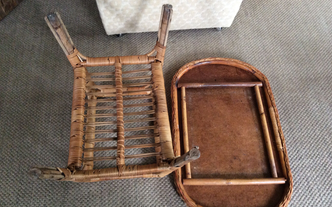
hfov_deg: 56.7
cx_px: 166
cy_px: 97
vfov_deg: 37.3
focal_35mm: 34
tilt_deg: -58.4
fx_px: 308
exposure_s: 1/25
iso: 200
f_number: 2.4
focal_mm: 3.3
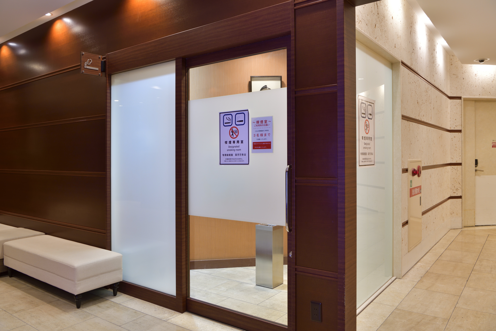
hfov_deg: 63.7
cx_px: 248
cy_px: 166
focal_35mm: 29
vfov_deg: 45.0
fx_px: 400
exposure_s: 1/3
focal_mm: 29
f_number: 11
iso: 400
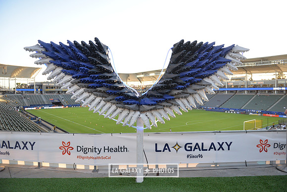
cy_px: 96
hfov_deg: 73.7
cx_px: 144
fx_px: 191
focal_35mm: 24
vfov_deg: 53.2
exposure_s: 1/4000
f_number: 2.8
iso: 2200
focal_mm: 24
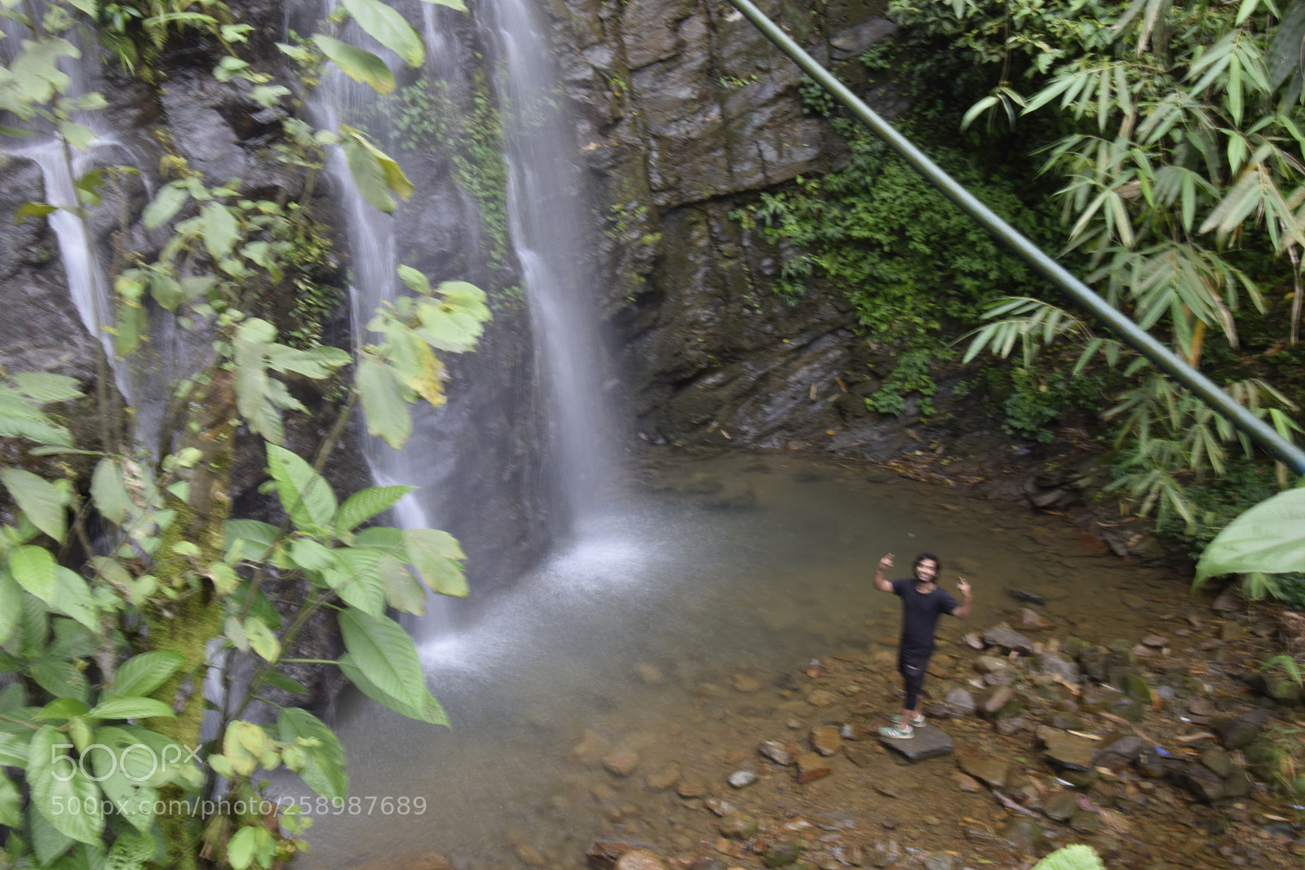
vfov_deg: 43.6
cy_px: 435
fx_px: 1087
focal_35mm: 30
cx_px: 652
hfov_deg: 61.9
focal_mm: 20
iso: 100
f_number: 18
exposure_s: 1/2.5
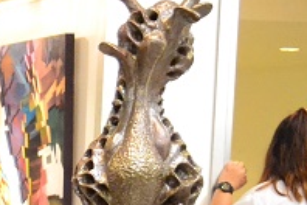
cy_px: 252
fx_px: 1134
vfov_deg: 10.1
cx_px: -219
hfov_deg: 14.0
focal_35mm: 133
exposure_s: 1/80
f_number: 4.5
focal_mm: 22
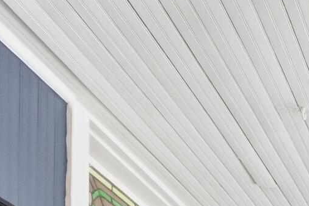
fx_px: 678
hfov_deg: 21.5
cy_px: 480
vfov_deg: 13.3
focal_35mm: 79
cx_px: 465
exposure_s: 1/250
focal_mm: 16
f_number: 8
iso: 640
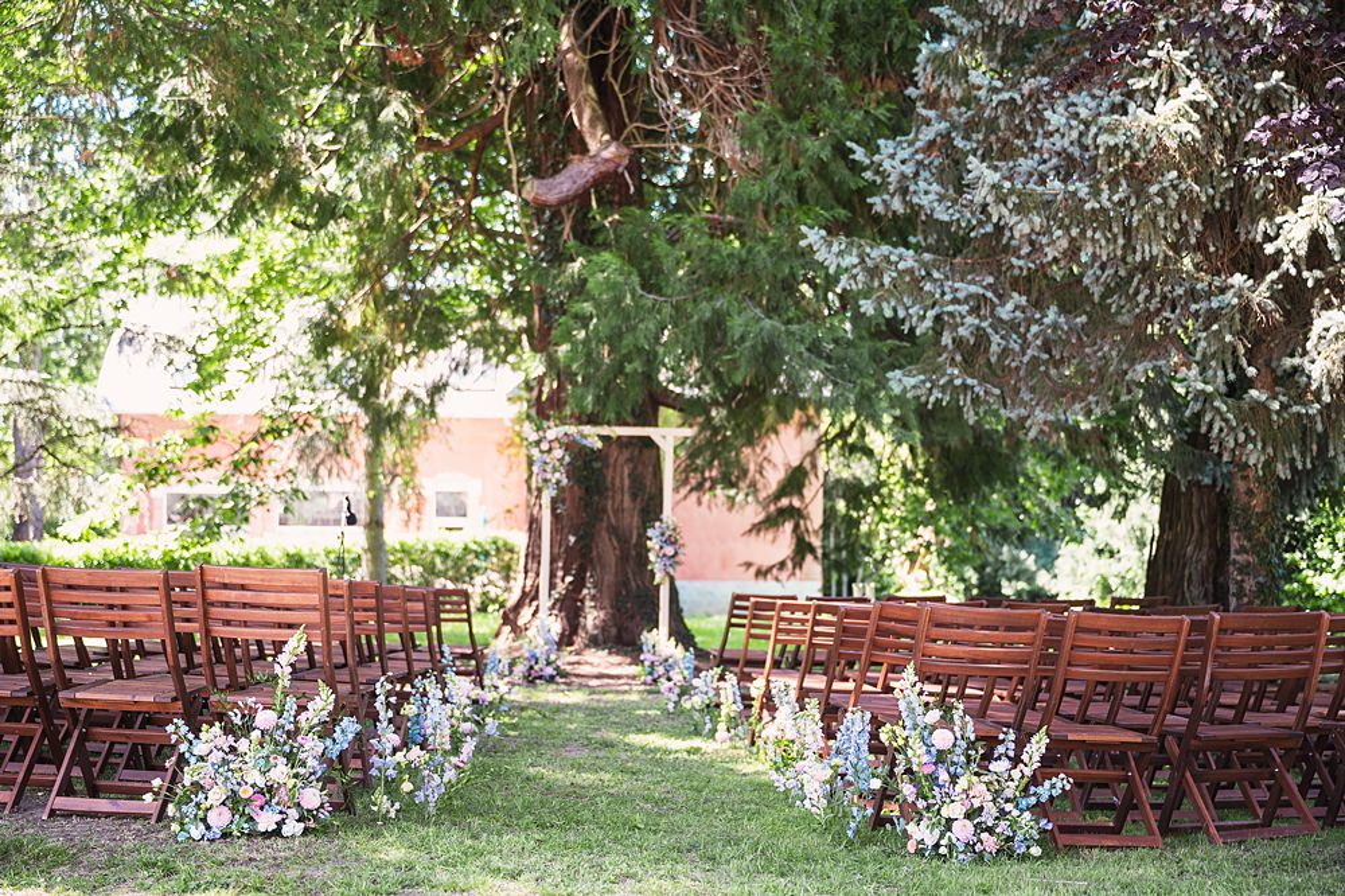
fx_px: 2017
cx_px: 672
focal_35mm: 54
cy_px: 448
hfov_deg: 36.9
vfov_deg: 25.0
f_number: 2.8
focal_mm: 54
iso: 320
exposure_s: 1/160
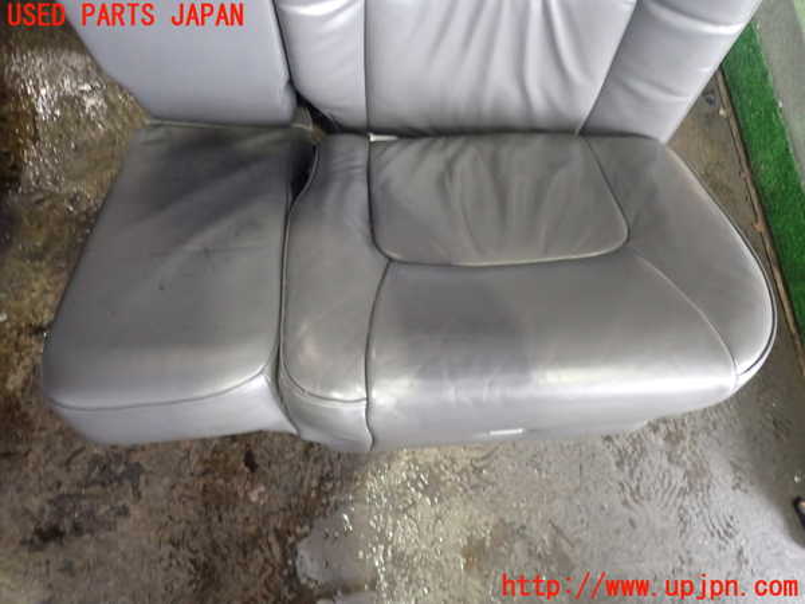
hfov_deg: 69.4
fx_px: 581
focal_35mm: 25
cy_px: 302
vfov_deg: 54.9
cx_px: 402
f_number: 2
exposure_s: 1/40
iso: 500
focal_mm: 4.5
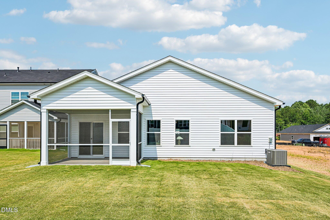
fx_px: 192
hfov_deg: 81.2
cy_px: 110
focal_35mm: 21
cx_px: 165
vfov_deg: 59.5
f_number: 8
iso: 100
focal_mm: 21
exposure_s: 1/800
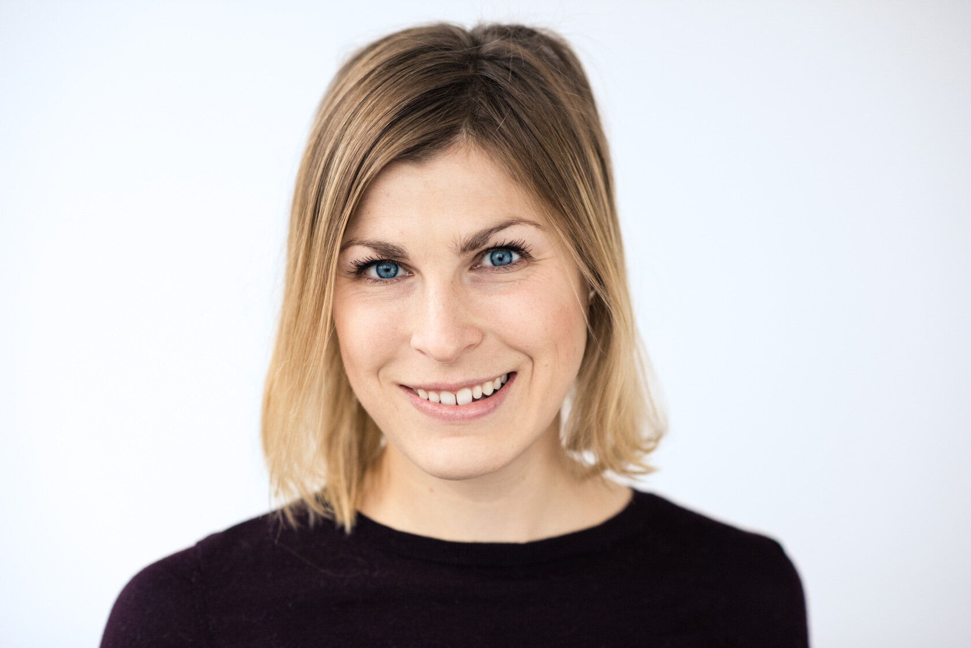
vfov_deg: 16.1
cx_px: 486
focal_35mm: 85
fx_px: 2293
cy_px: 324
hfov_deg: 23.9
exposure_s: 1/400
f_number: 2.8
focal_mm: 85
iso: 1250
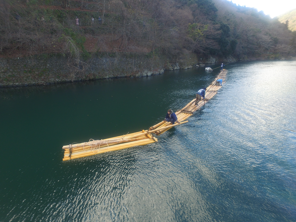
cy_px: 111
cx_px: 148
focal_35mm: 20
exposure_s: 1/100
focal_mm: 3.61
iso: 124
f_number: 2.8
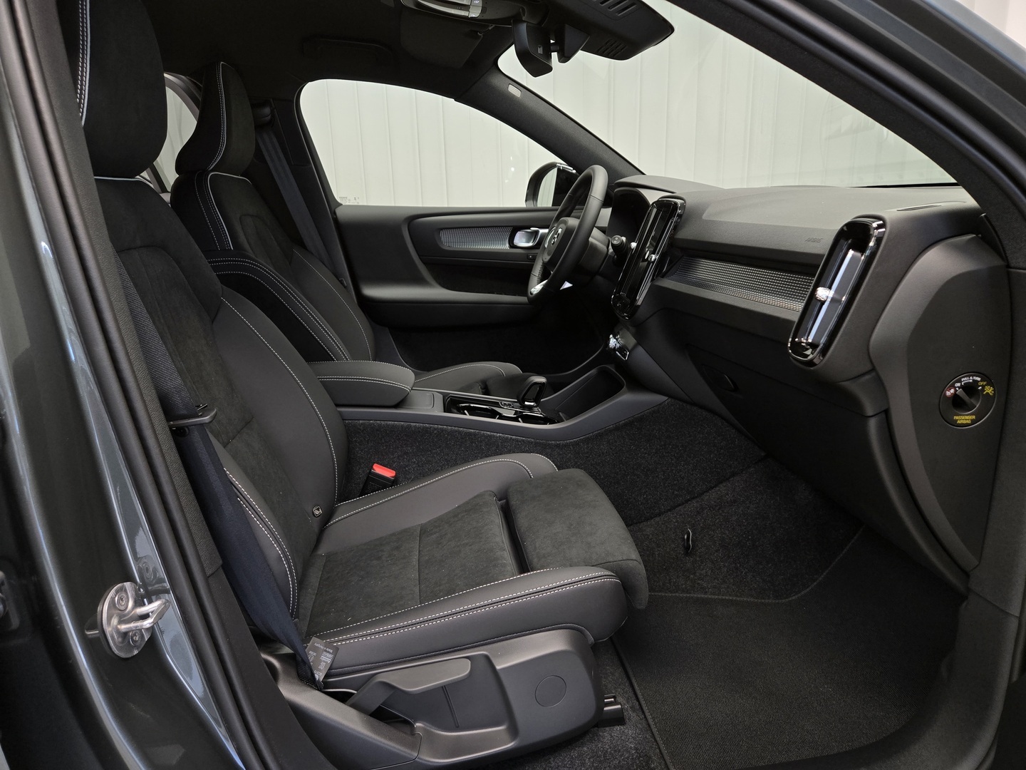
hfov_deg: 73.9
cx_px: 513
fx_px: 682
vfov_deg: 58.9
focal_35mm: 23
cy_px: 385
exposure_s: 1/51
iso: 160
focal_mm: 5.4
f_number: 1.8
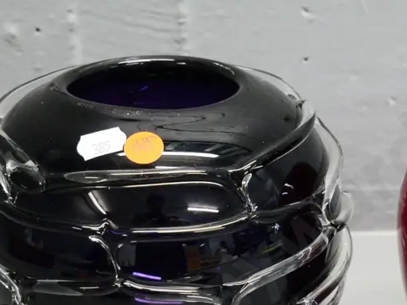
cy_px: 224
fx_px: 1270
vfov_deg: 13.7
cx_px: 320
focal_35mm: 108
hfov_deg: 18.1
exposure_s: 1/100
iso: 3200
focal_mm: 27
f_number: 5
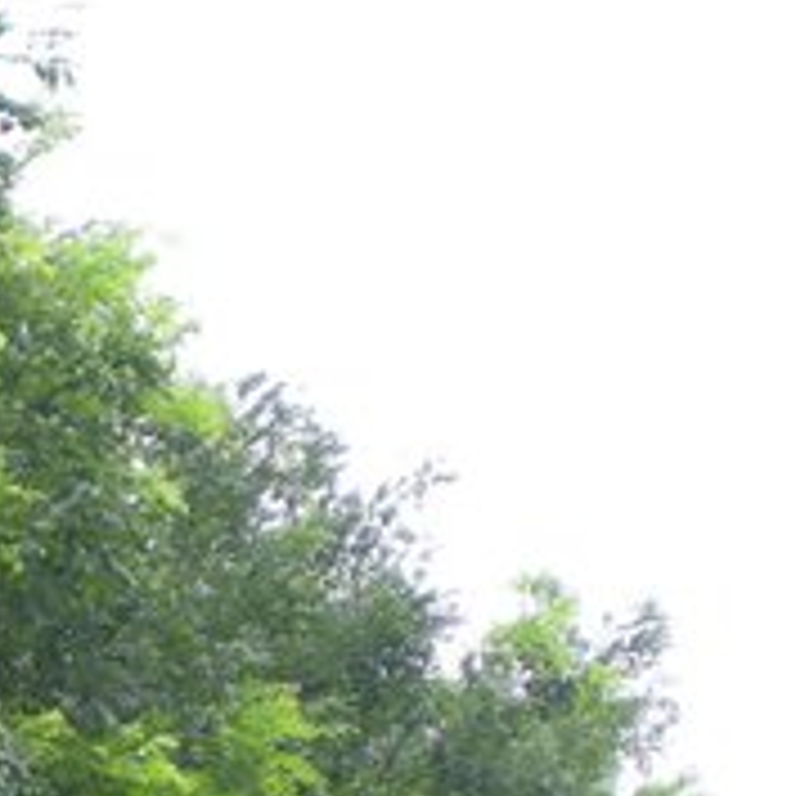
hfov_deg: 12.8
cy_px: 949
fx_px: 3434
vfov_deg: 12.9
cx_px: -220
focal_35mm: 132
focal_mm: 7.4
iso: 50
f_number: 3.5
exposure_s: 1/80.1
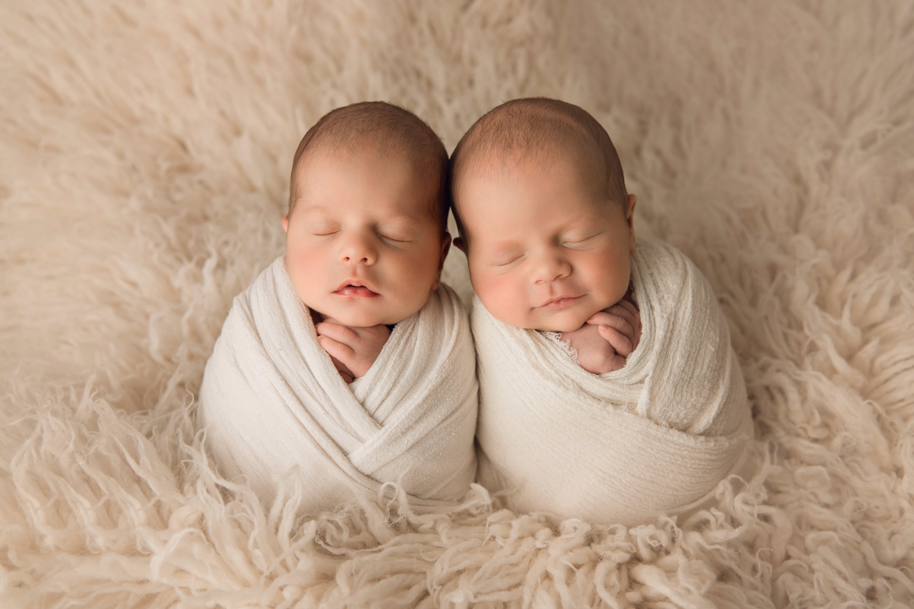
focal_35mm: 38
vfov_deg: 35.1
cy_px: 304
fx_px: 965
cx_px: 457
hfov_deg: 50.7
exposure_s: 1/200
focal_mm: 38
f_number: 4
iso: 160
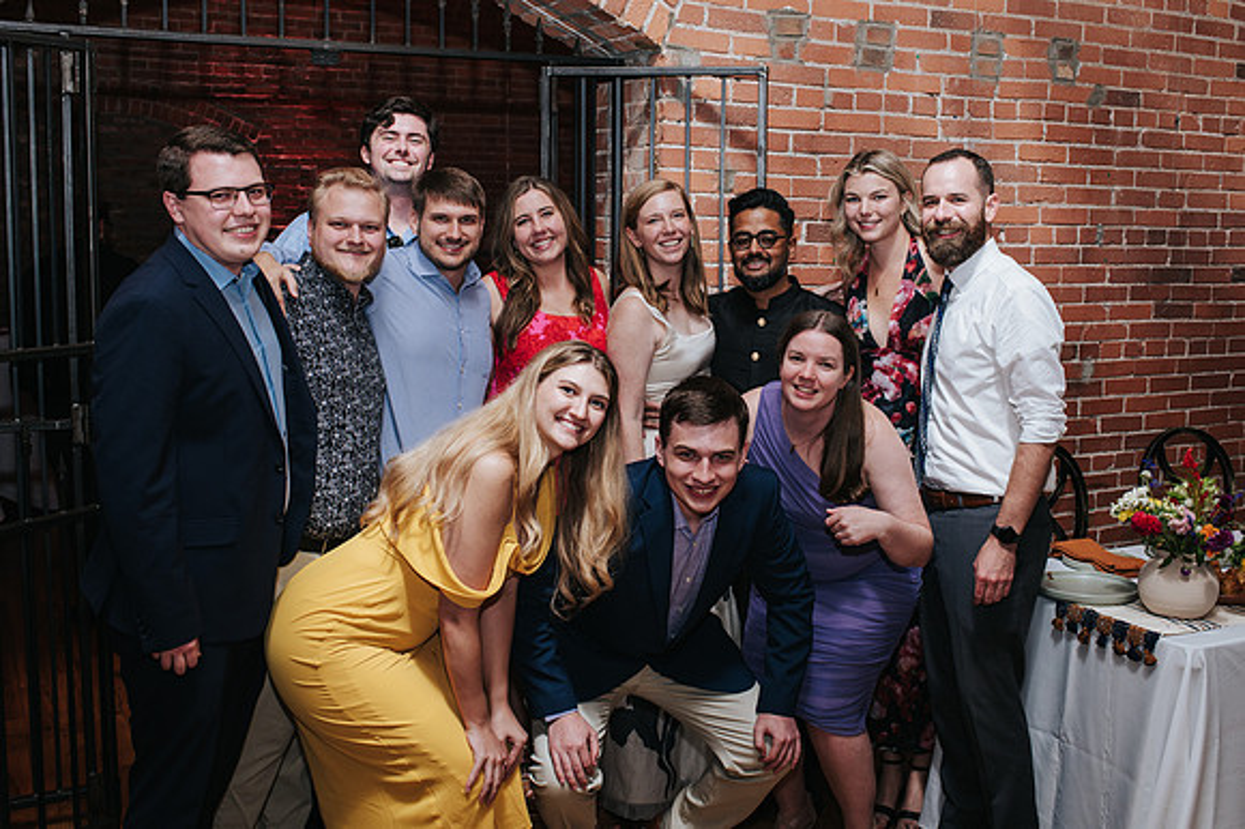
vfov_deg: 33.8
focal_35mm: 39
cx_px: 637
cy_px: 367
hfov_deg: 49.1
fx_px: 1362
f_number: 4
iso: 800
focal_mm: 35
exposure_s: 1/200
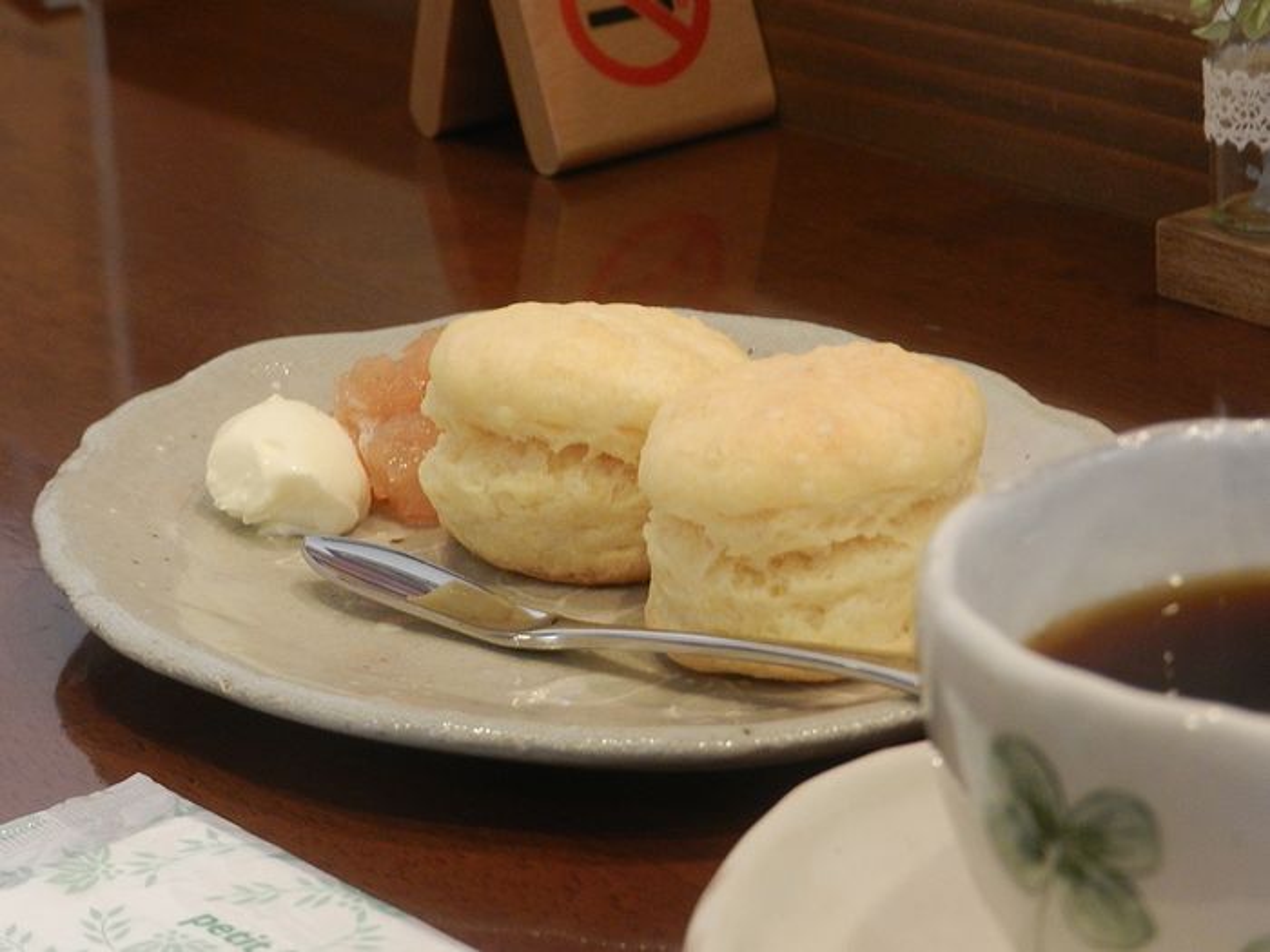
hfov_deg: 19.6
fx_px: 3669
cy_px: 476
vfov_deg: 14.8
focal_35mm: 100
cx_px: 635
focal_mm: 17.7
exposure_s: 1/6
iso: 400
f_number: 4.6
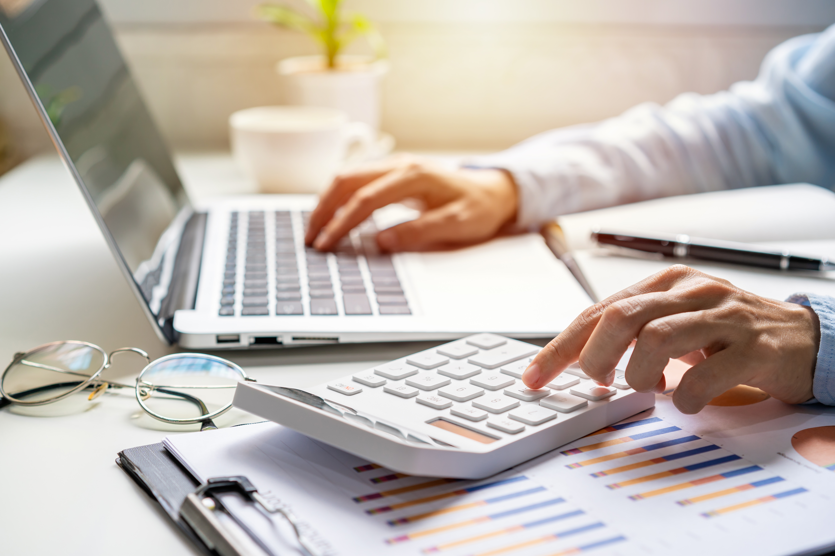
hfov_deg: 36.2
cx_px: 418
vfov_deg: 24.6
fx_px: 1276
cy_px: 278
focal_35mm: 55
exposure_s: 1/30
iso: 200
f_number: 4
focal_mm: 55
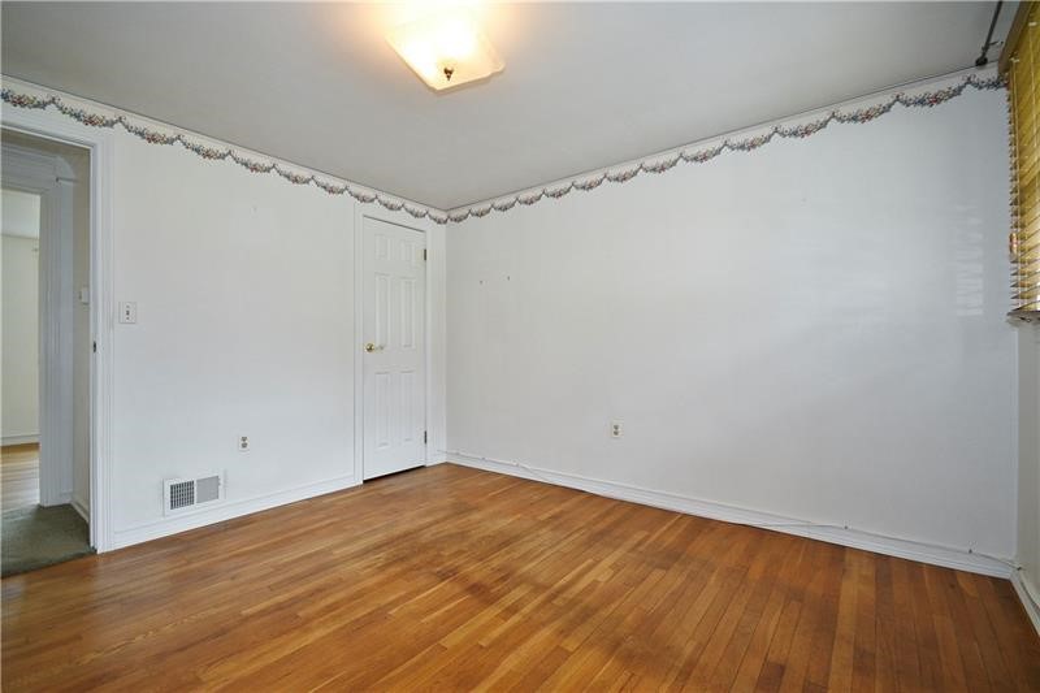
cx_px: 520
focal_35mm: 15
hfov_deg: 100.4
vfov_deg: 77.3
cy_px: 346
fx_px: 433
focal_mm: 10
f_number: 4.5
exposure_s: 1/100
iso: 800
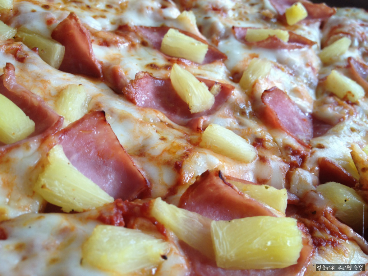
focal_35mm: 35
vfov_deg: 40.7
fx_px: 372
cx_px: 184
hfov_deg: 52.6
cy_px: 138
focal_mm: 4.28
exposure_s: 1/60
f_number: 2.4
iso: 80
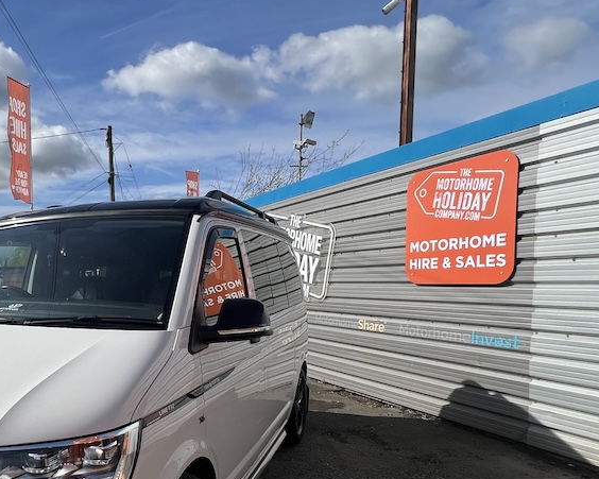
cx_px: 72
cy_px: 318
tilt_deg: -3.6
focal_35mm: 27
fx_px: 479
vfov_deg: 52.2
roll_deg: +1.1
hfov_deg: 56.3
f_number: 1.8
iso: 32
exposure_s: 1/3125
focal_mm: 1.57
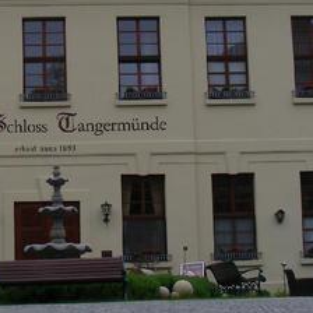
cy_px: 90
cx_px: 31
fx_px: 1074
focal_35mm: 105
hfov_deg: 16.4
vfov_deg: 16.5
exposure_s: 1/412
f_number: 4
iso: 50
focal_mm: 6.3
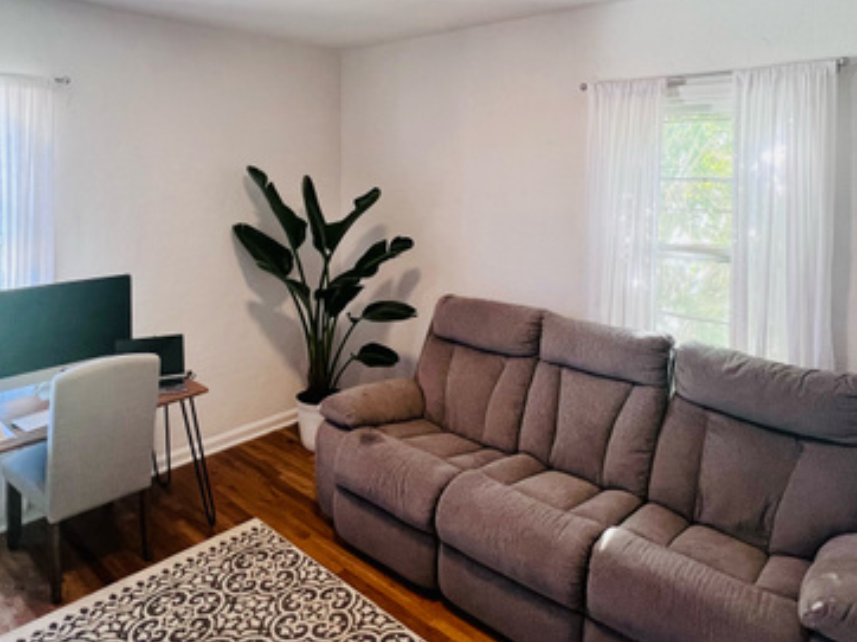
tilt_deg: -4.9
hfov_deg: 73.9
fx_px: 569
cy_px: 211
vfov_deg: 57.5
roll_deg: +0.4
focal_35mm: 23
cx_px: 402
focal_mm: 1.57
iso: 160
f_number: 1.8
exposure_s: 1/121
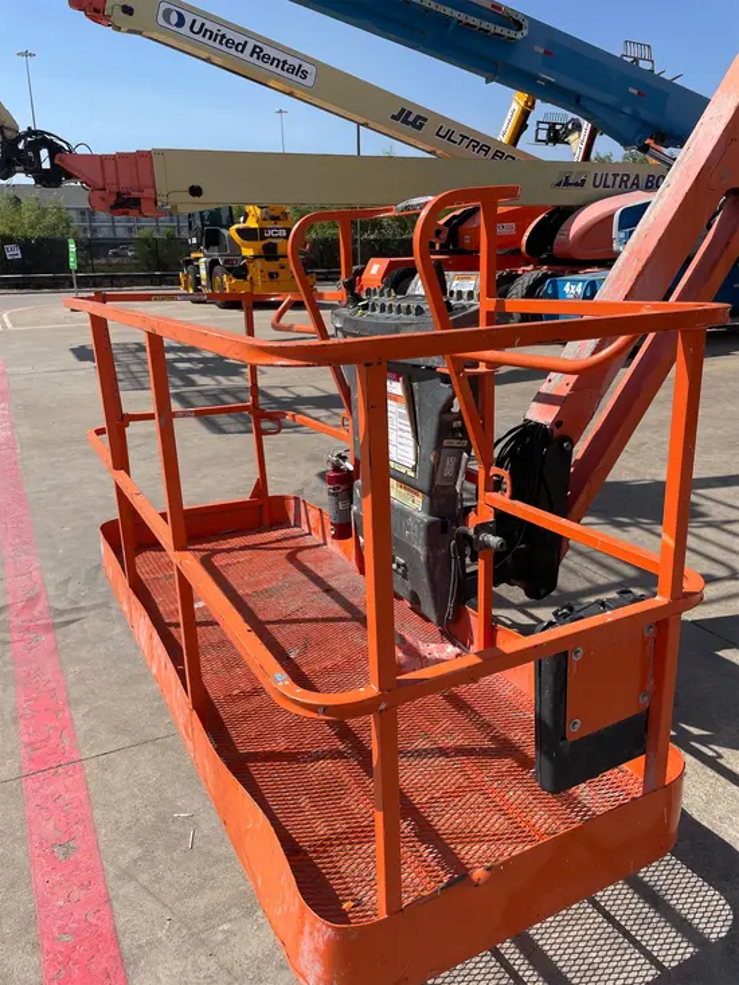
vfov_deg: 67.3
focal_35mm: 26
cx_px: 370
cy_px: 492
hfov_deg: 53.1
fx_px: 740
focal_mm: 4.2
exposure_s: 1/4651
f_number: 1.6
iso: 50
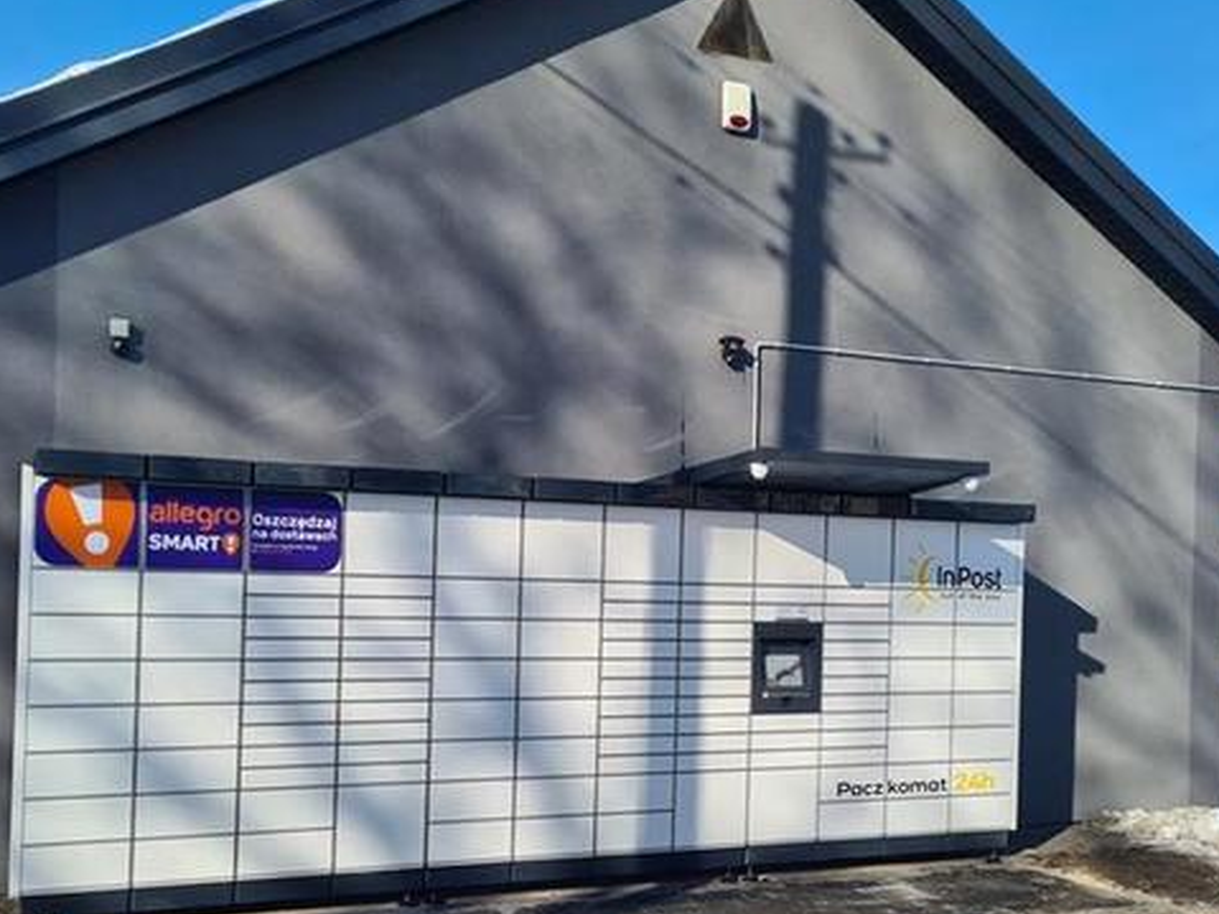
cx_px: 598
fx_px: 1338
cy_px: 551
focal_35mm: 38
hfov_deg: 49.0
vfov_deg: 37.6
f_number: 1.8
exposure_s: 1/2392
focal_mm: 5.4
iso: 50
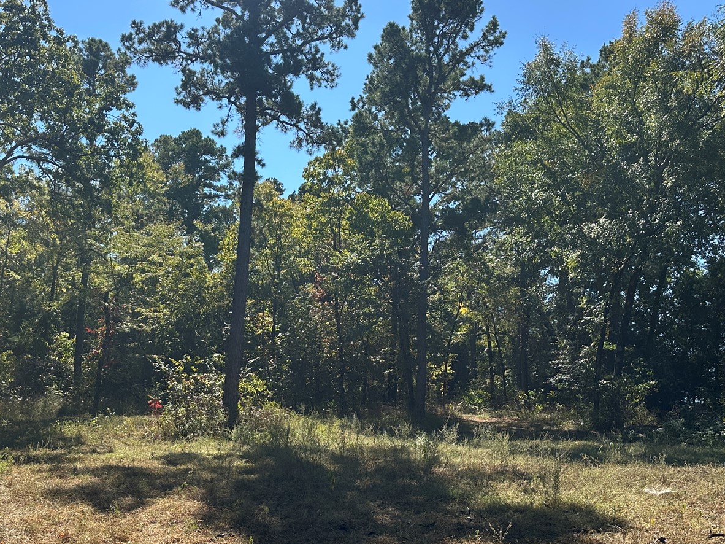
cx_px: 294
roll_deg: -1.0
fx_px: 817
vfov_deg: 36.8
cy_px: 305
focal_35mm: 39
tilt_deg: +6.9
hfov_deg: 47.6
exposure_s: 1/2967
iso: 80
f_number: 1.78
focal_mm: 6.86
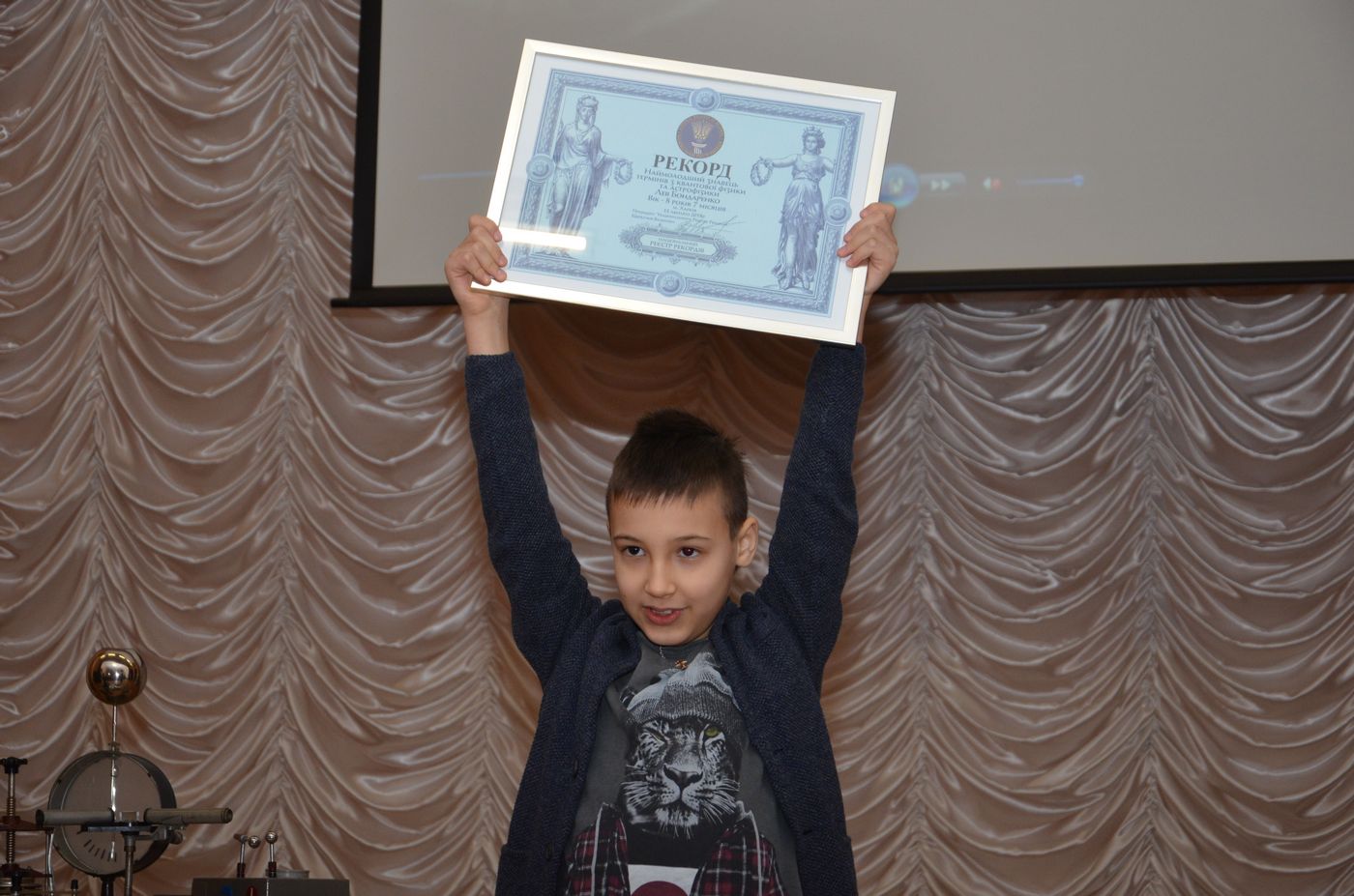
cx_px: 677
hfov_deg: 27.0
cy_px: 448
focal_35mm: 75
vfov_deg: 18.1
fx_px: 2815
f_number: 5
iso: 800
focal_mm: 50
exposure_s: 1/250
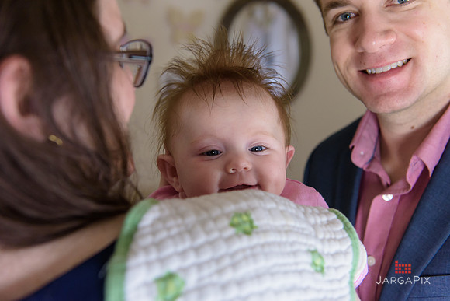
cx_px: 225
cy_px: 150
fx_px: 525
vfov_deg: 31.9
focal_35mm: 42
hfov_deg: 46.4
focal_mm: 42
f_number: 3.2
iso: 1600
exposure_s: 1/125
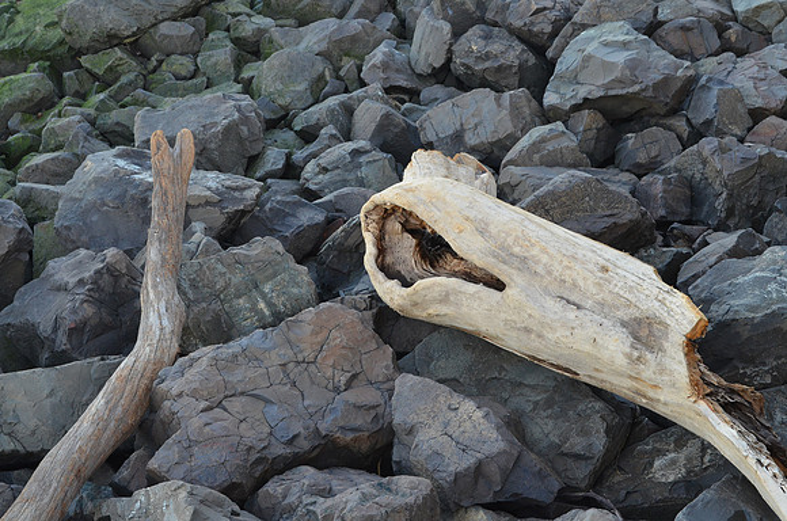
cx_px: 394
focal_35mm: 72
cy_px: 260
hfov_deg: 28.1
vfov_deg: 18.8
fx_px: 1571
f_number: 11
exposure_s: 1/60
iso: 640
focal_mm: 48
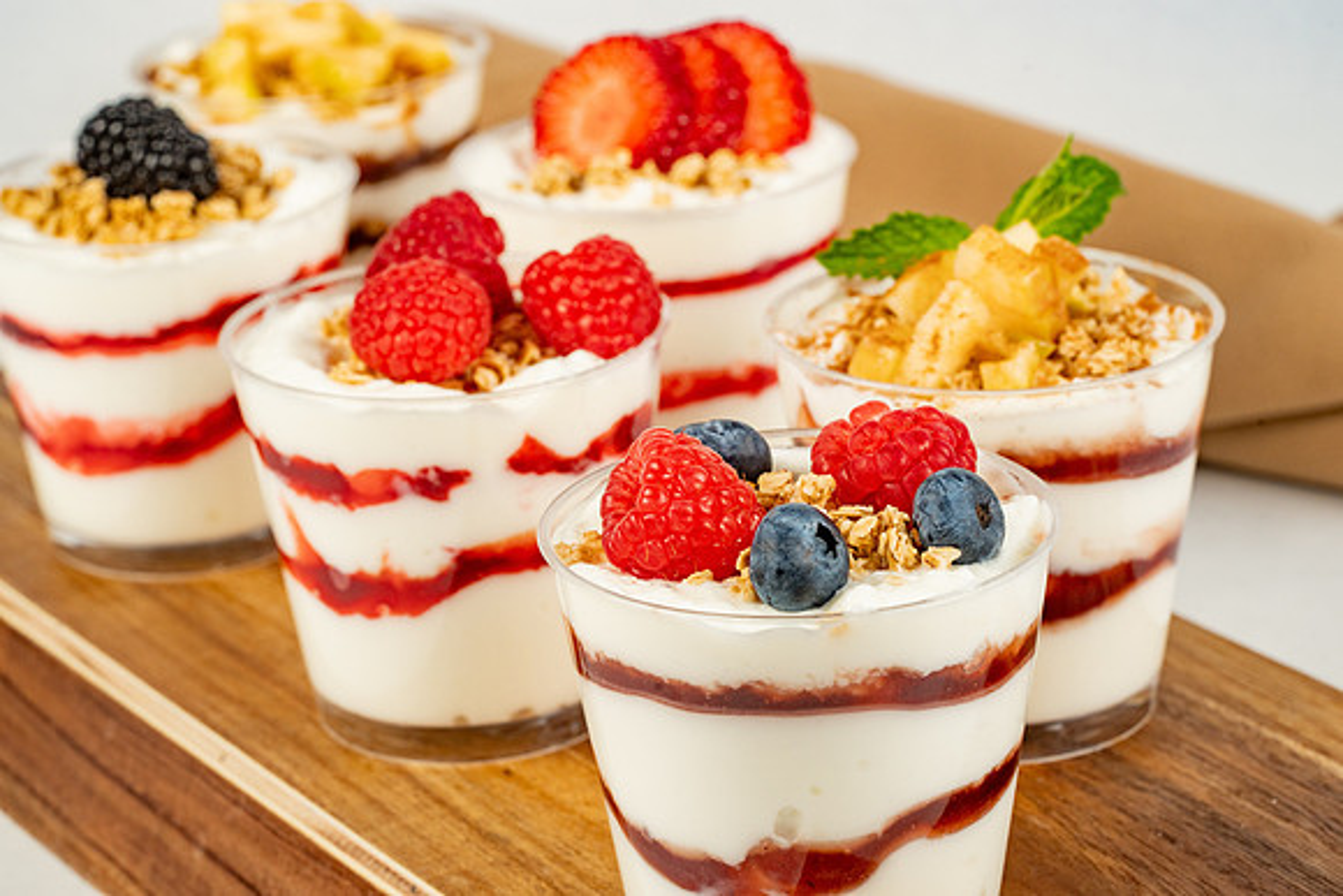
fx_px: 3358
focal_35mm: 90
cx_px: 672
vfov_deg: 15.2
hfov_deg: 22.6
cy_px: 448
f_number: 11
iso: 800
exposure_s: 1/200
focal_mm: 90
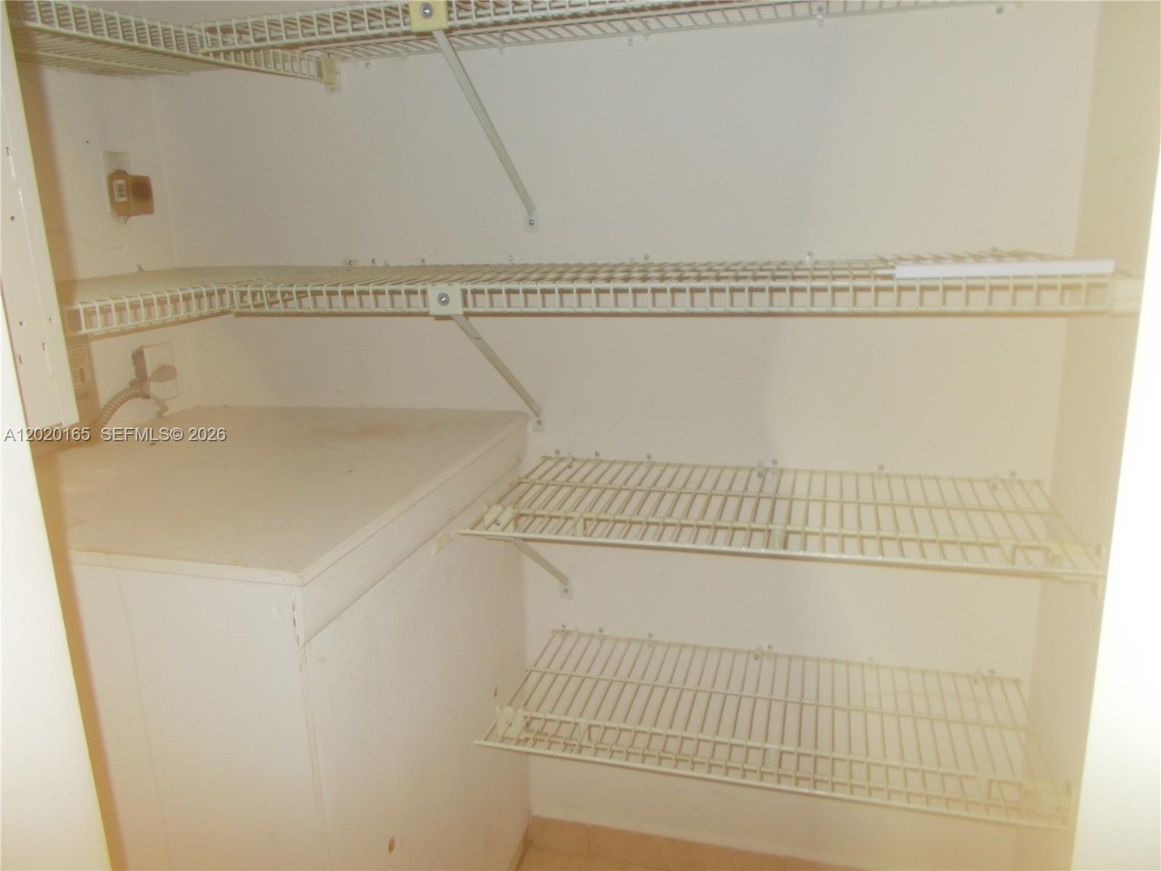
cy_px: 436
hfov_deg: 67.3
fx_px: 872
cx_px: 580
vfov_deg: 53.1
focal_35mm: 26
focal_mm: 4.6
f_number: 3.2
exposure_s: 1
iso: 80
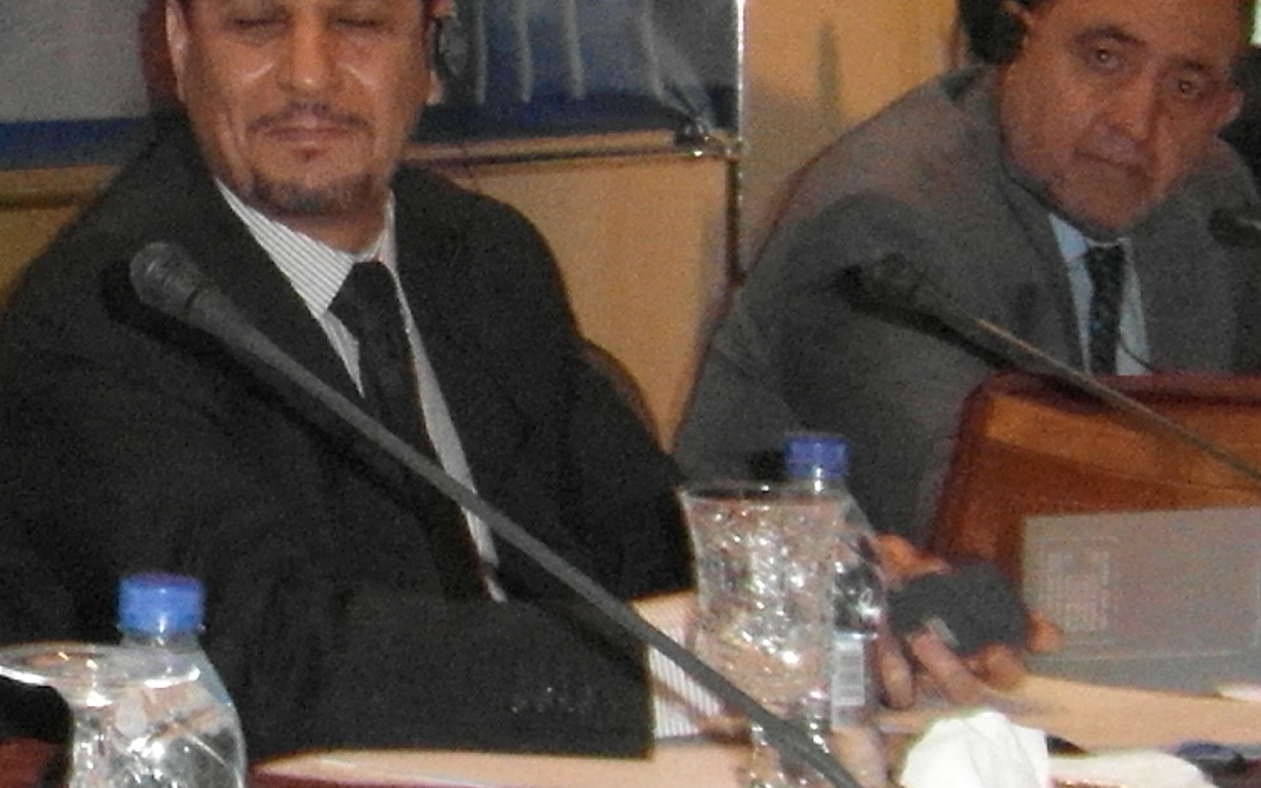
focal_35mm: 110
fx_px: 3781
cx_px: -414
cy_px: -180
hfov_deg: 17.6
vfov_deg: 11.6
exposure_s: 1/30
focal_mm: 4
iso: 400
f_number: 3.2
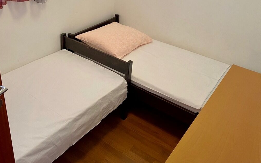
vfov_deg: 35.7
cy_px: 47
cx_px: 106
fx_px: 249
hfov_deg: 55.0
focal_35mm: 35
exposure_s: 1/50
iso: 250
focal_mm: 4.25
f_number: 1.8
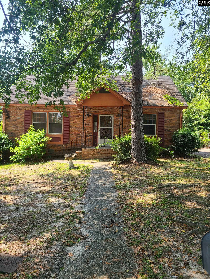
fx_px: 210
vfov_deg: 67.3
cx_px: 105
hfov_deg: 53.1
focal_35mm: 26
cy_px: 140
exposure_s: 1/424
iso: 40
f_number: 1.8
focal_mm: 5.4
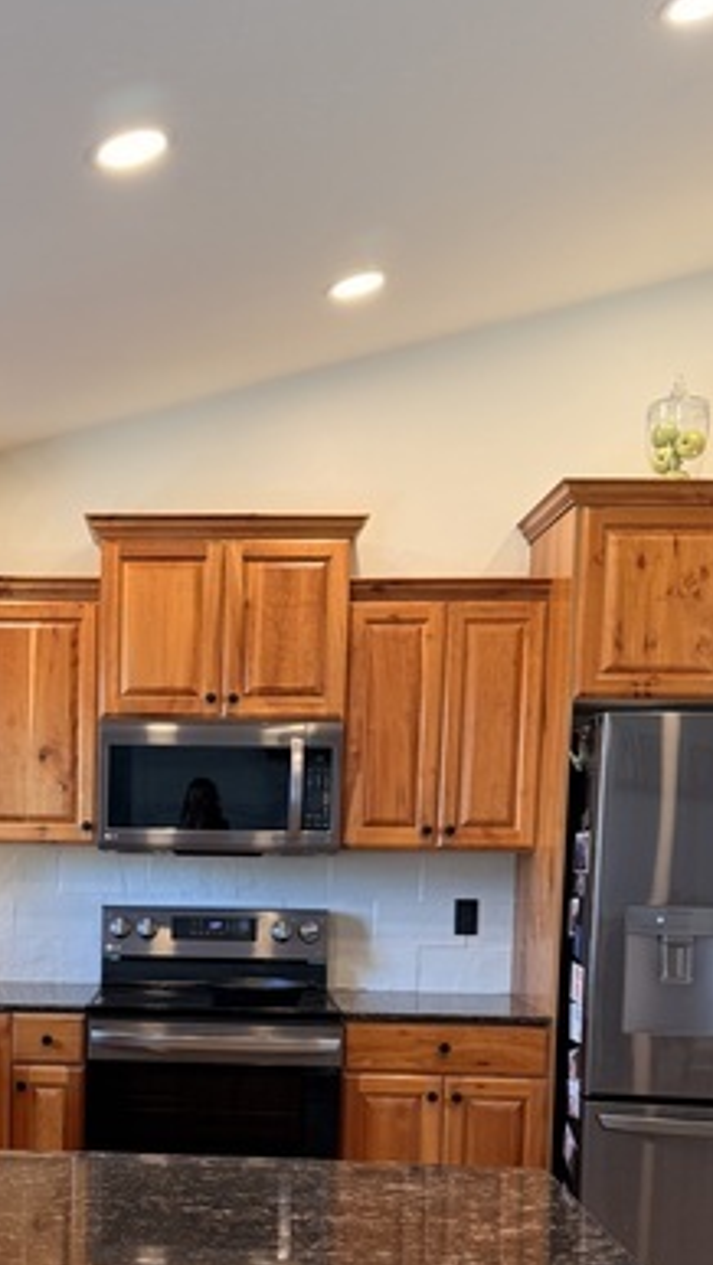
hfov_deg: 26.0
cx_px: 124
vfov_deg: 43.9
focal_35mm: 45
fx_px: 1511
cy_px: 953
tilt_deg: -5.1
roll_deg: -1.1
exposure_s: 1/60
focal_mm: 6.76
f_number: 1.78
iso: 160
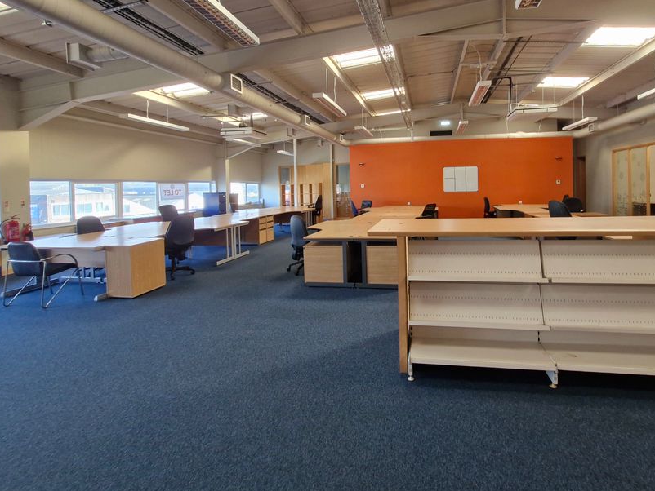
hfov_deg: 87.3
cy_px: 182
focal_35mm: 18
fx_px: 341
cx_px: 368
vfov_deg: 70.4
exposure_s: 1/50
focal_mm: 1.74
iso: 250
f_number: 2.2
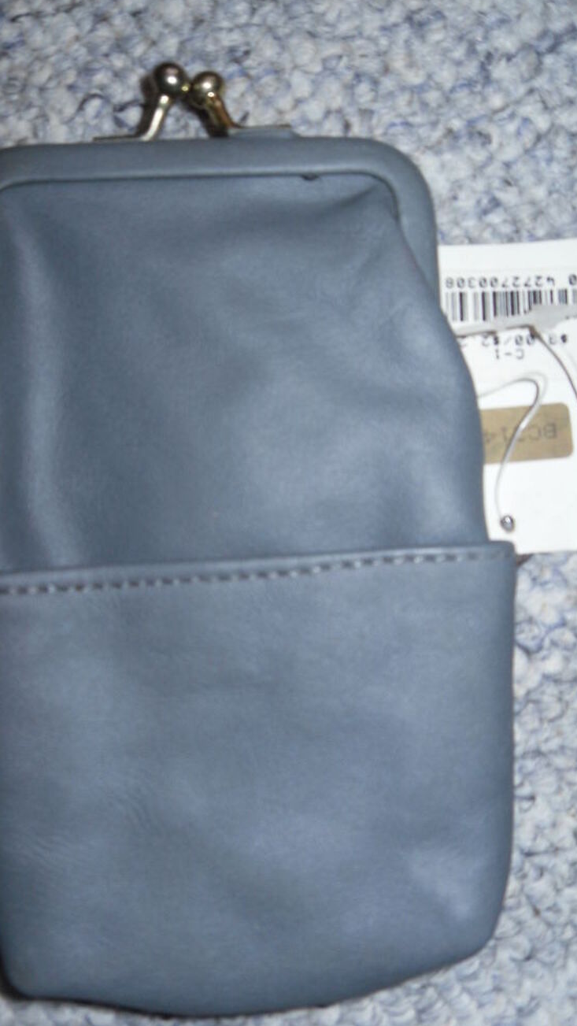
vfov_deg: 51.6
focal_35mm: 39
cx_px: 255
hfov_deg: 30.4
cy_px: 503
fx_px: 1061
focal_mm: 6.3
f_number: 3.5
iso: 80
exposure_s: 1/45
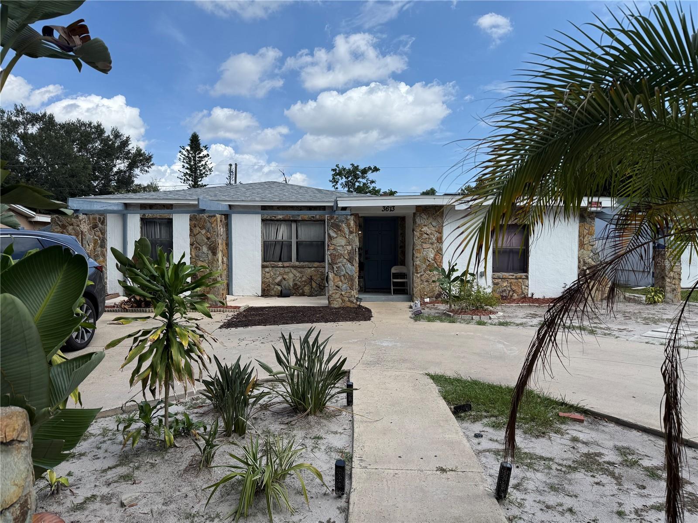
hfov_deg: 71.6
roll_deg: -0.2
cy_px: 262
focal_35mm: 24
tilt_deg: -1.3
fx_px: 484
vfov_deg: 56.8
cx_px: 349
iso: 80
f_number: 1.78
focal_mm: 6.76
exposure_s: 1/4673
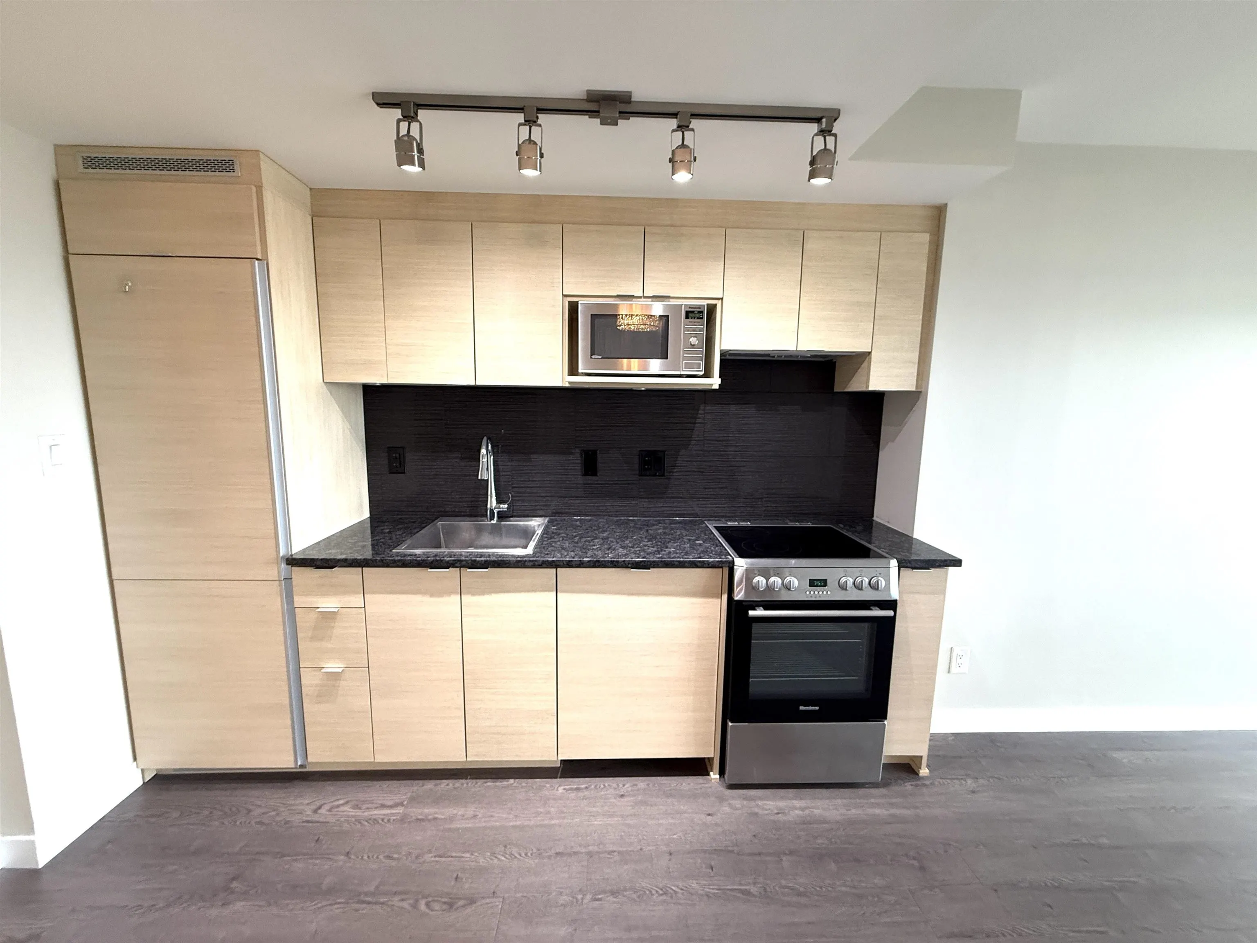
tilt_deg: -7.3
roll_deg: -0.4
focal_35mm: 14
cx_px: 628
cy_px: 472
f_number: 2.2
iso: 250
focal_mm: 2.22
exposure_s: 1/60
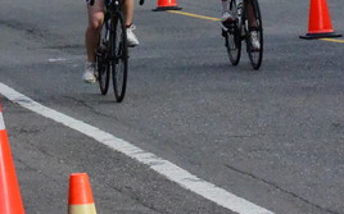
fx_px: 3119
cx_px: 110
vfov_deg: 3.9
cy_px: -61
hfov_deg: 6.3
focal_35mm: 333
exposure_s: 1/4000
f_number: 16
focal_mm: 112
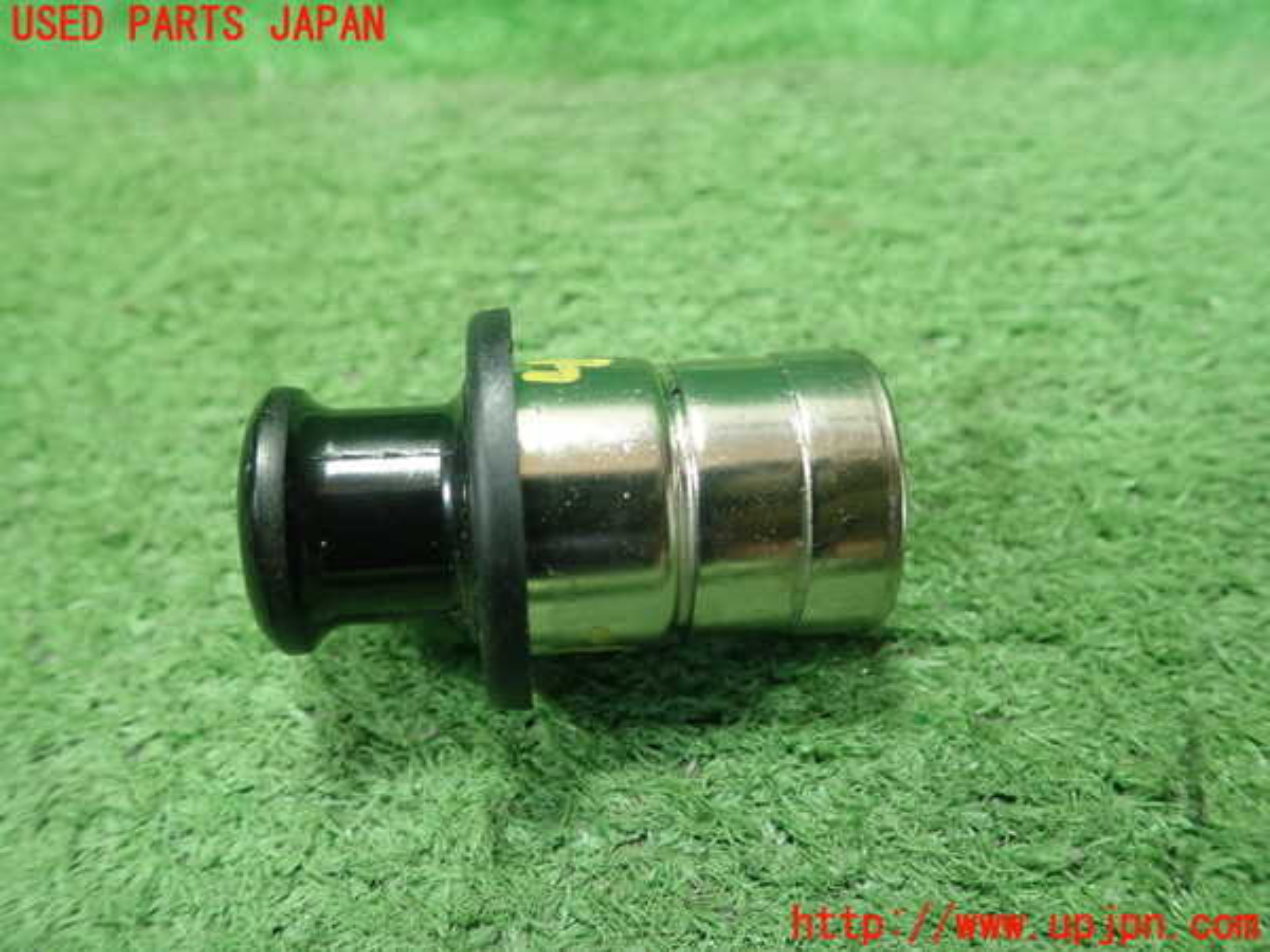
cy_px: 476
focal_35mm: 30
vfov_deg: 46.8
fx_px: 1101
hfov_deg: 60.0
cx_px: 635
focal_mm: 5.5
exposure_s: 1/125
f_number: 2.3
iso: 500
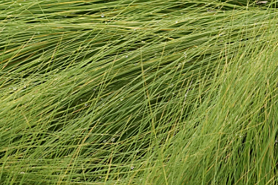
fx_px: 3713
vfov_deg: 2.9
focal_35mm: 481
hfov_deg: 4.3
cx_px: 30
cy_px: 95
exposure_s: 1/160
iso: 640
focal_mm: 100
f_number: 8
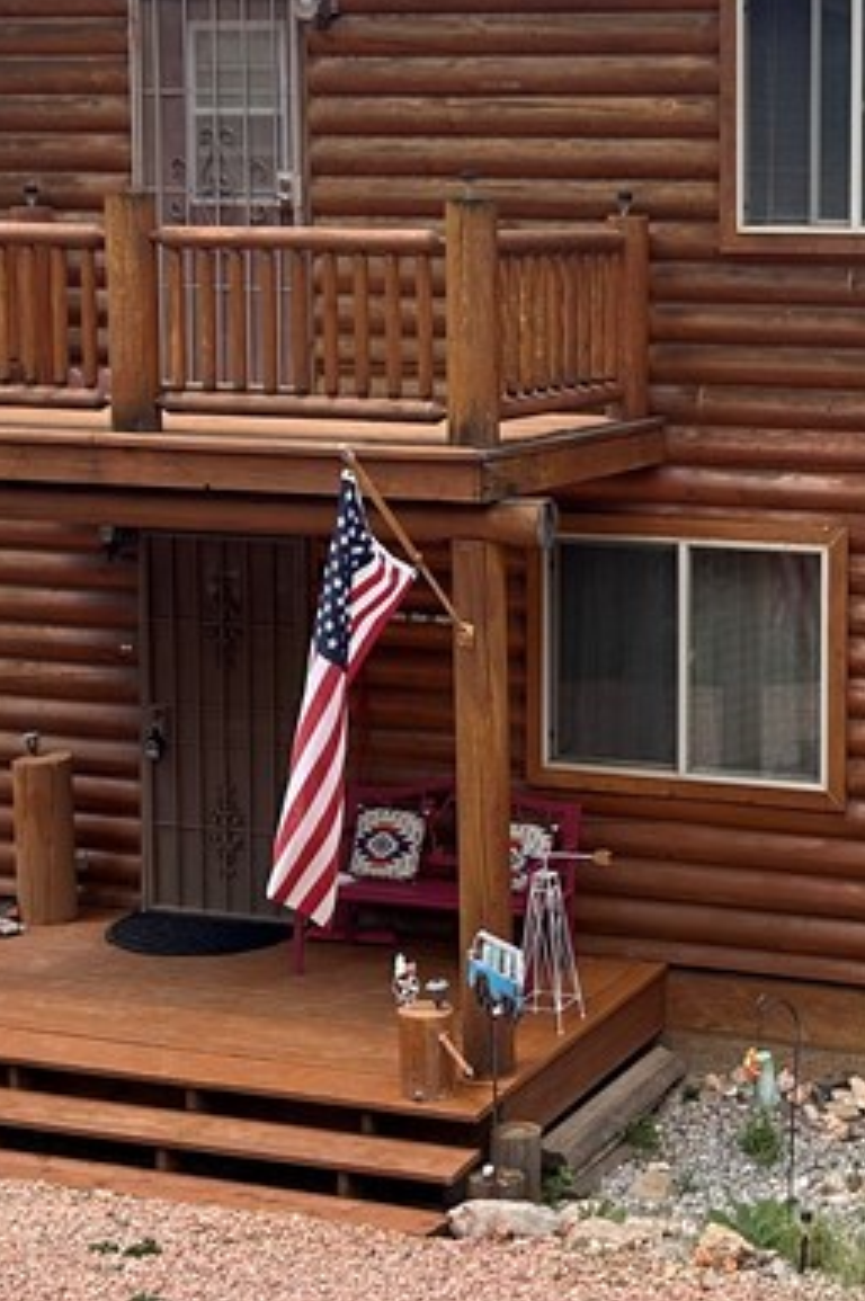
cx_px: 791
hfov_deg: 18.6
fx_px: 2599
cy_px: 399
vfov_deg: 27.9
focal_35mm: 72
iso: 50
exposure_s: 1/2165
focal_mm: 5.7
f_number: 1.5
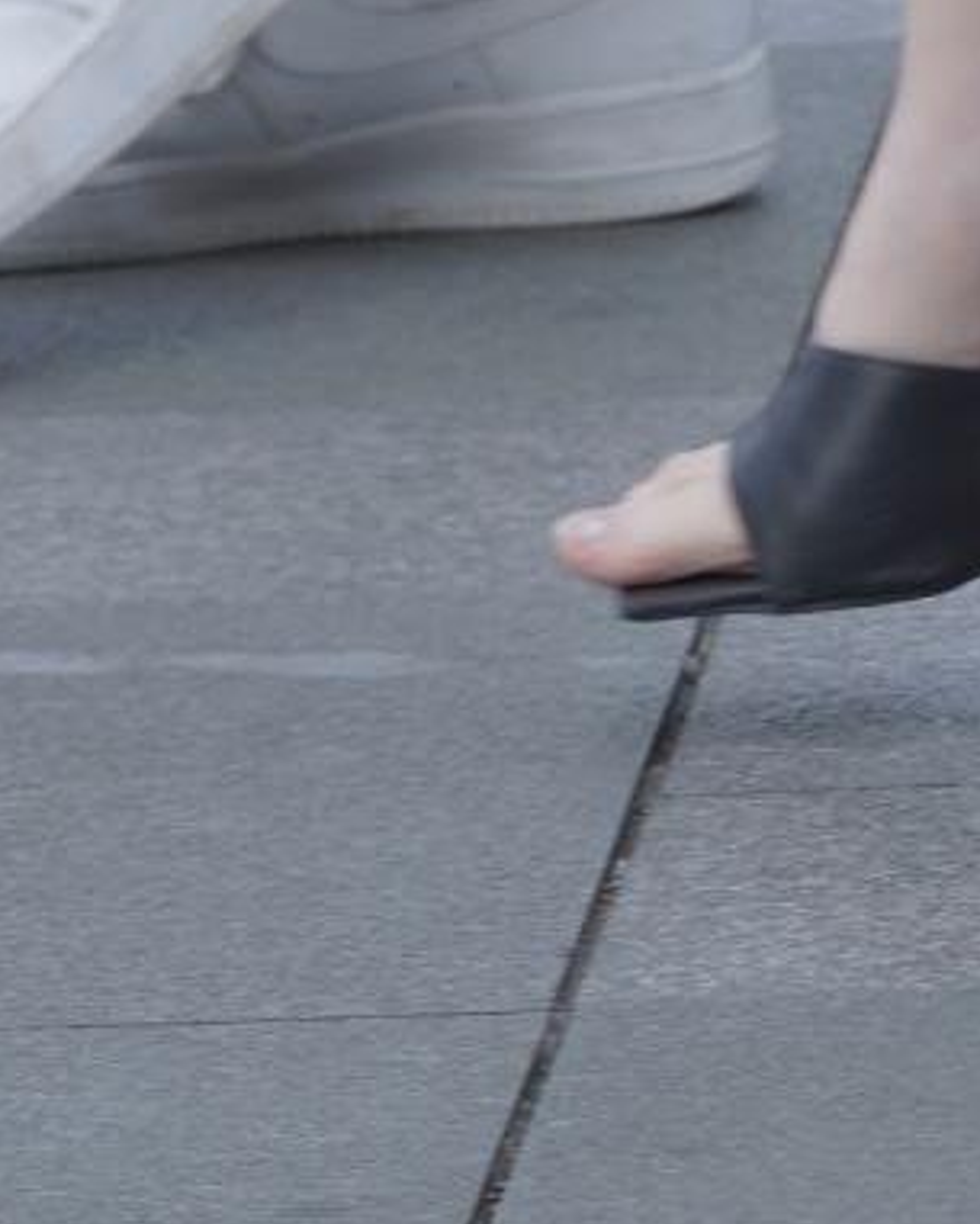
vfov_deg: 2.0
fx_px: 34320
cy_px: -2960
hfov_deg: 1.6
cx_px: 190
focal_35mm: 947
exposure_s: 1/500
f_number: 5.6
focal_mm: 135
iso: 320
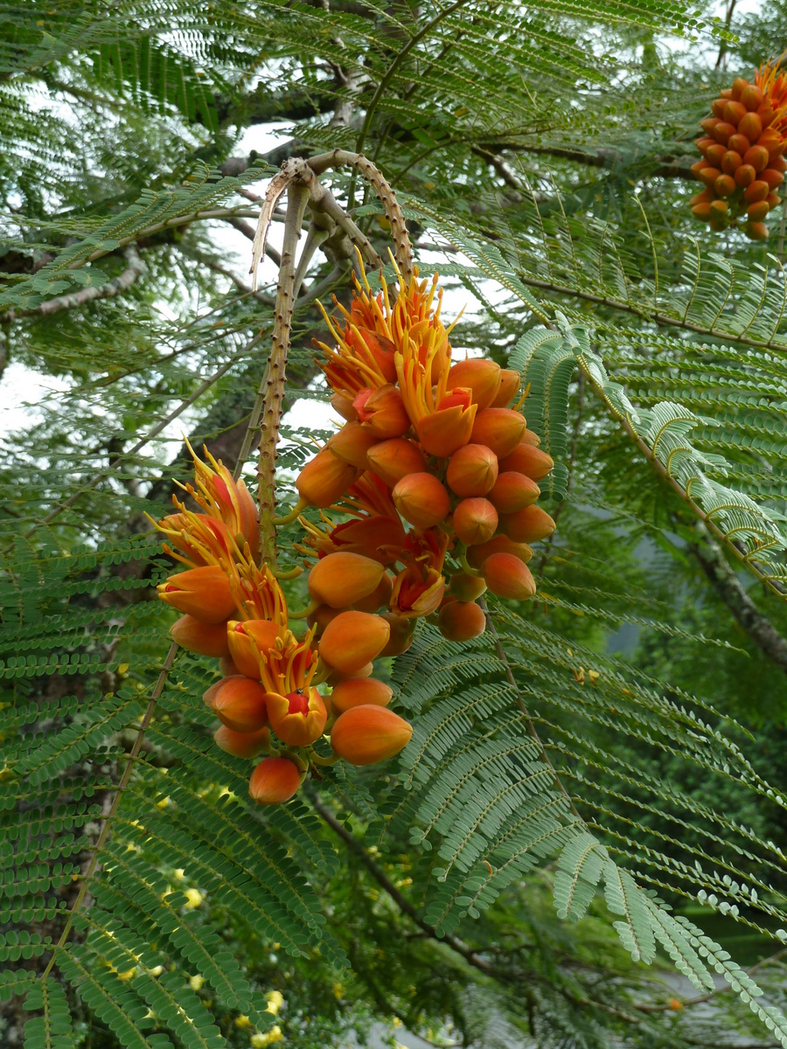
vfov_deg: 42.9
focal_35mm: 44
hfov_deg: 32.9
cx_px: 394
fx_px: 1334
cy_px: 524
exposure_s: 1/100
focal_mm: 7.3
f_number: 4
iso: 80
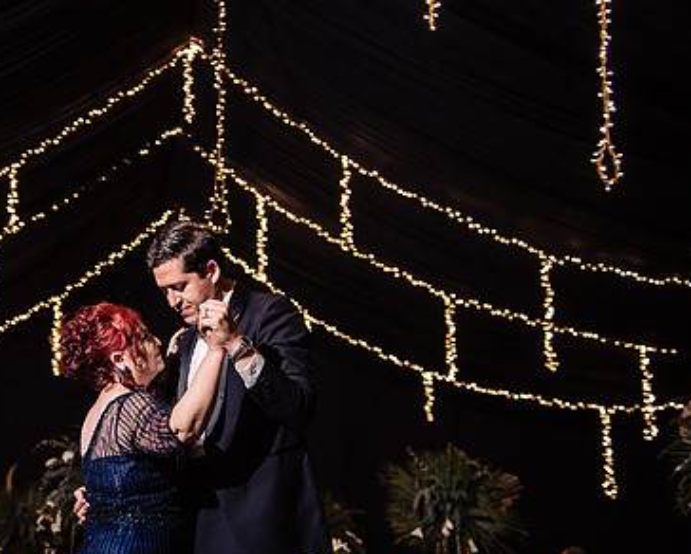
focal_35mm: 71
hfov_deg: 26.4
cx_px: 185
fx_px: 1454
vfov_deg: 21.6
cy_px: 306
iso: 2000
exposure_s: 1/60
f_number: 4.5
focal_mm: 46
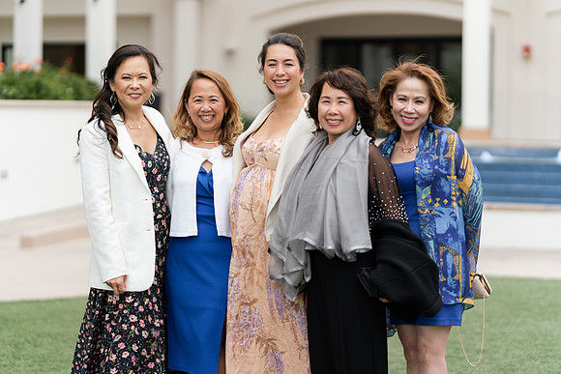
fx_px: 1325
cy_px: 187
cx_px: 280
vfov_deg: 16.1
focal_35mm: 85
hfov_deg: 23.9
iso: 160
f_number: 1.4
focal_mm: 85
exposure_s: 1/3200
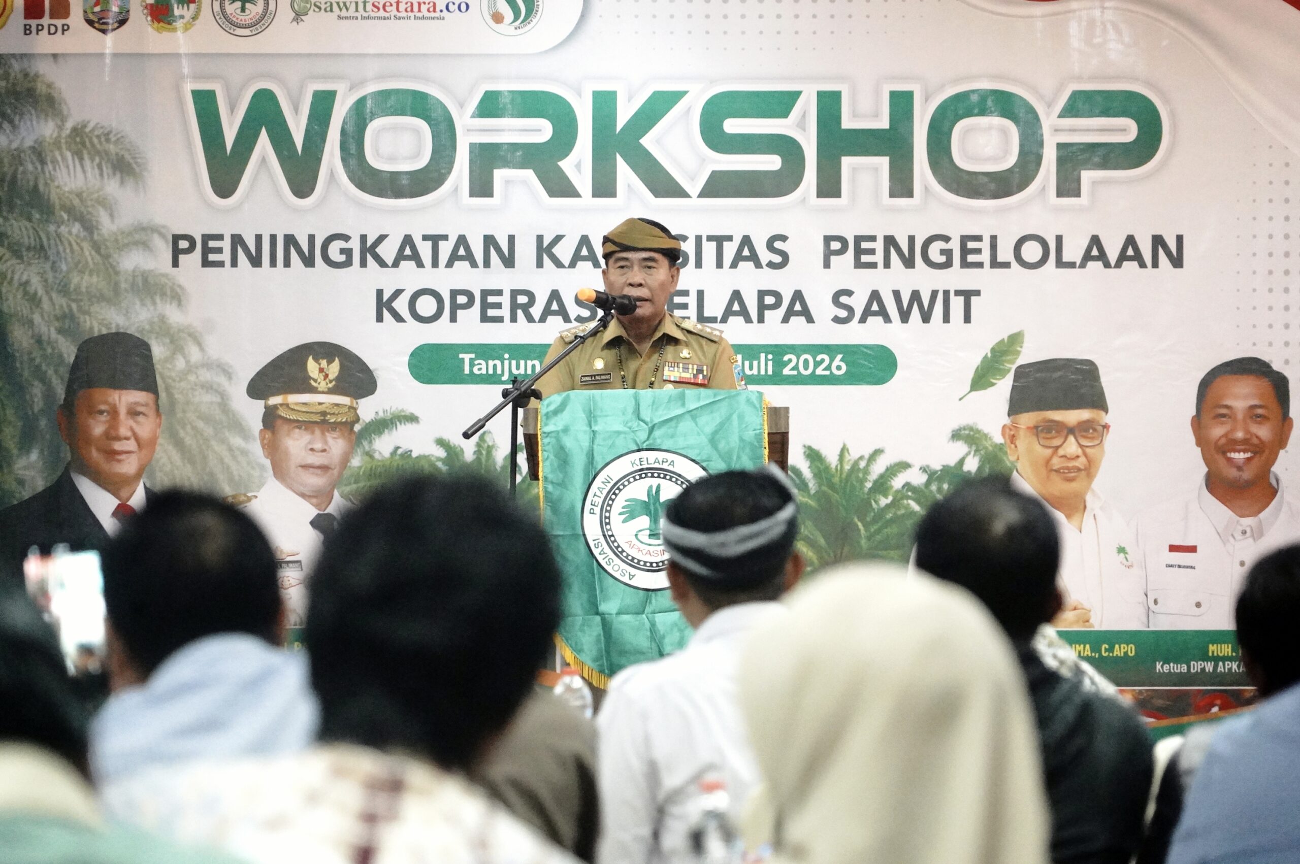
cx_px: 650
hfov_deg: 11.4
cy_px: 432
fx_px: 6530
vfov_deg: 7.6
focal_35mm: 181
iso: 16000
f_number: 6.3
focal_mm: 181
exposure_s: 1/100
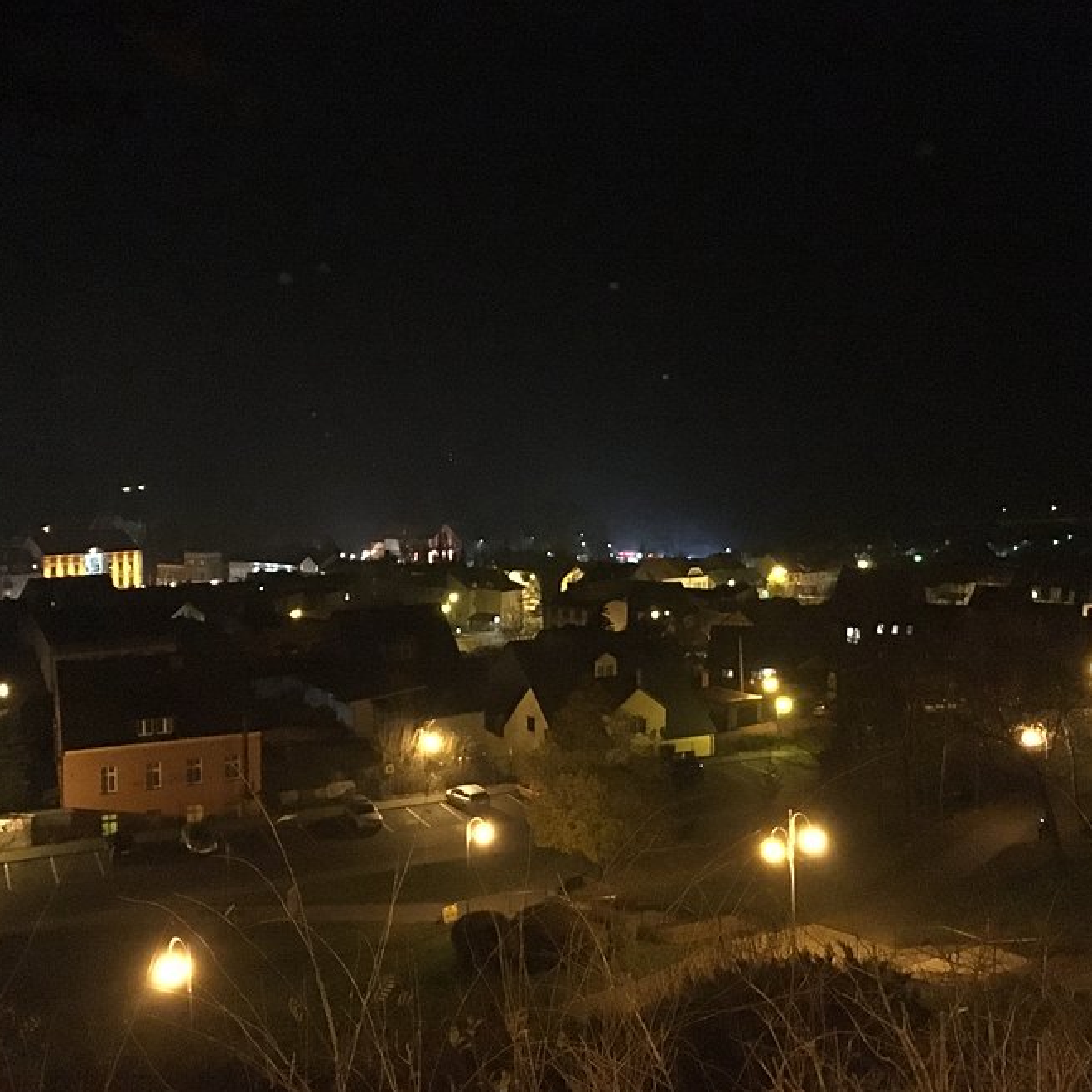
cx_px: 548
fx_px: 1249
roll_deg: +0.0
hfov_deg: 47.2
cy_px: 554
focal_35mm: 35
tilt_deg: -4.1
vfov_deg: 47.2
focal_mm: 4.15
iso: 2000
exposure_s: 1/17
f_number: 2.2
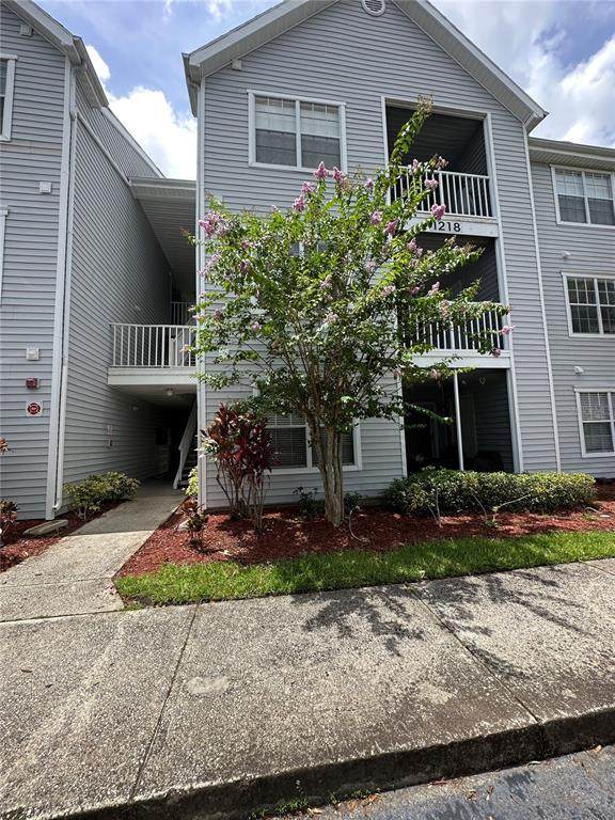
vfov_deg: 102.1
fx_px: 332
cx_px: 308
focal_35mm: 14
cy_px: 410
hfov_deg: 85.7
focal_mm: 2.22
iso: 40
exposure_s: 1/686
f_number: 2.2
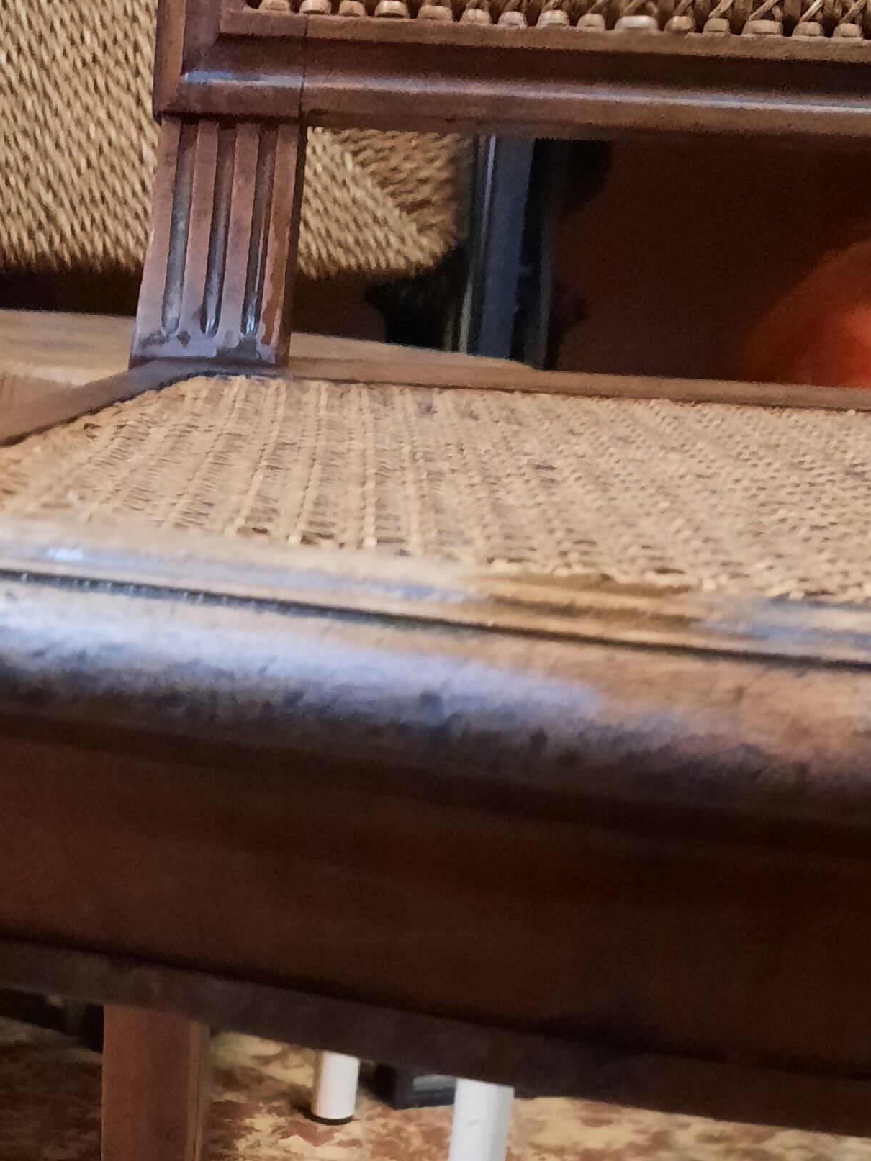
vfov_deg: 27.6
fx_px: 2080
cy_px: 1369
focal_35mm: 62
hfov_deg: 23.3
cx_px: 155
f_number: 2
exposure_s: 1/20
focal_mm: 4.6
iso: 800
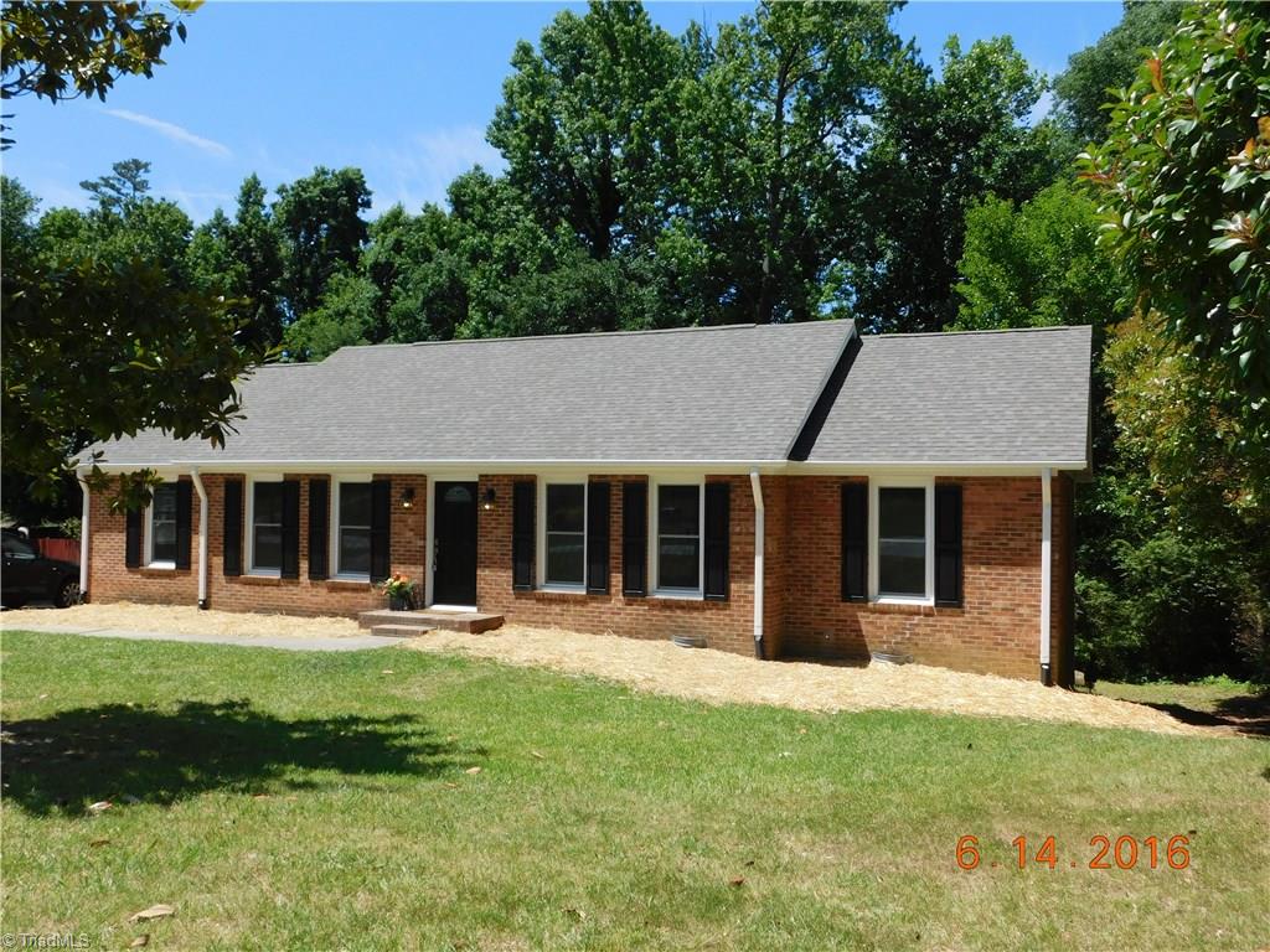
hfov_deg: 60.0
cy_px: 476
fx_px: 1101
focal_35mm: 30
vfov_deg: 46.8
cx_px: 635
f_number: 3.2
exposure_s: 1/1250
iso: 125
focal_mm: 5.3
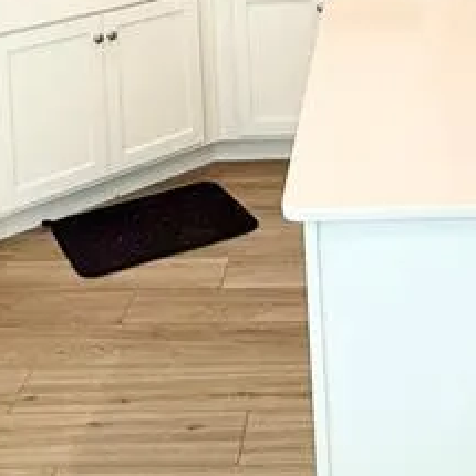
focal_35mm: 59
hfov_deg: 28.8
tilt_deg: -1.5
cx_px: 334
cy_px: -229
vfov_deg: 23.5
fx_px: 918
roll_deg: +0.4
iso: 160
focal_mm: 2.22
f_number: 2.2
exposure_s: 1/120
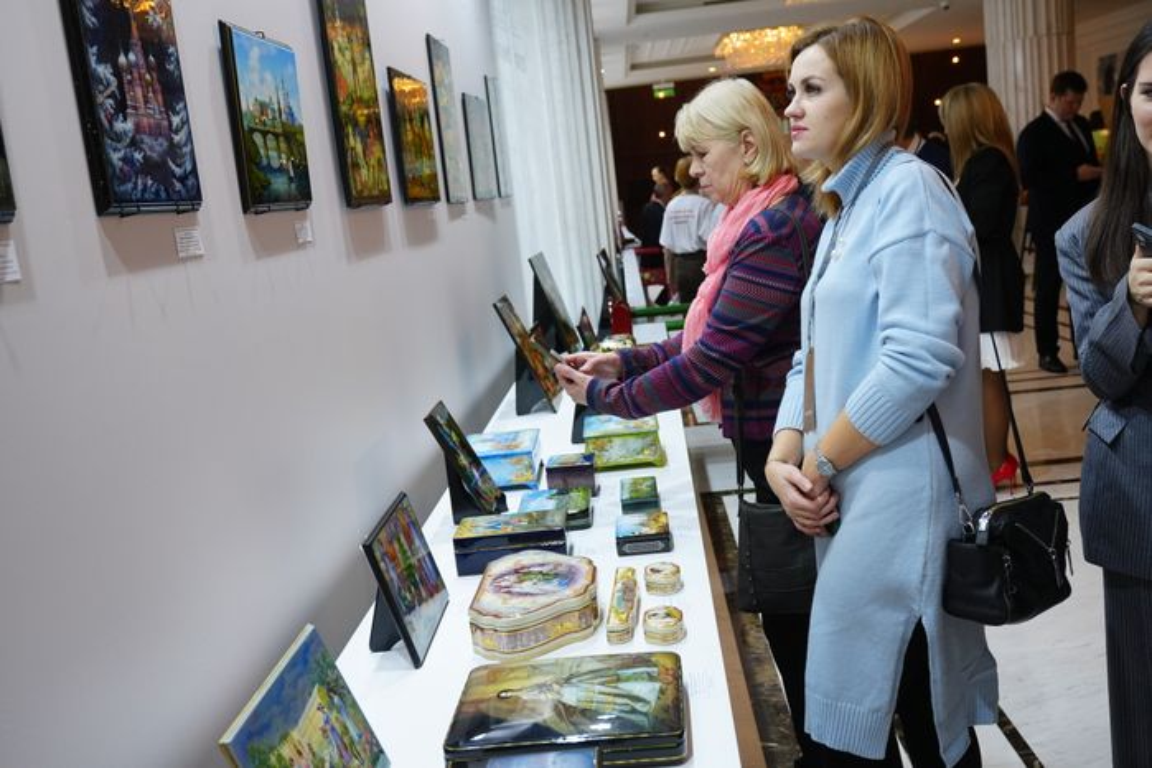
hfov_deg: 55.8
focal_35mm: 34
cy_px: 384
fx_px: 1088
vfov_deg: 38.9
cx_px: 576
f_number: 5
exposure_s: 1/250
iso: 1600
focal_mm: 34
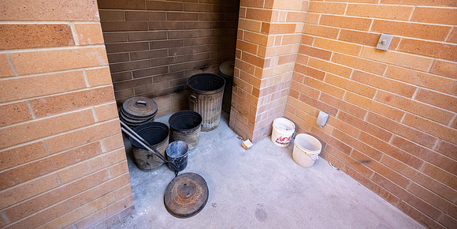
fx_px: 178
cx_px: 228
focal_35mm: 15
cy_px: 76
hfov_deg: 104.3
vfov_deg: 63.8
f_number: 4.5
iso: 2500
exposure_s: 1/160
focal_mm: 14
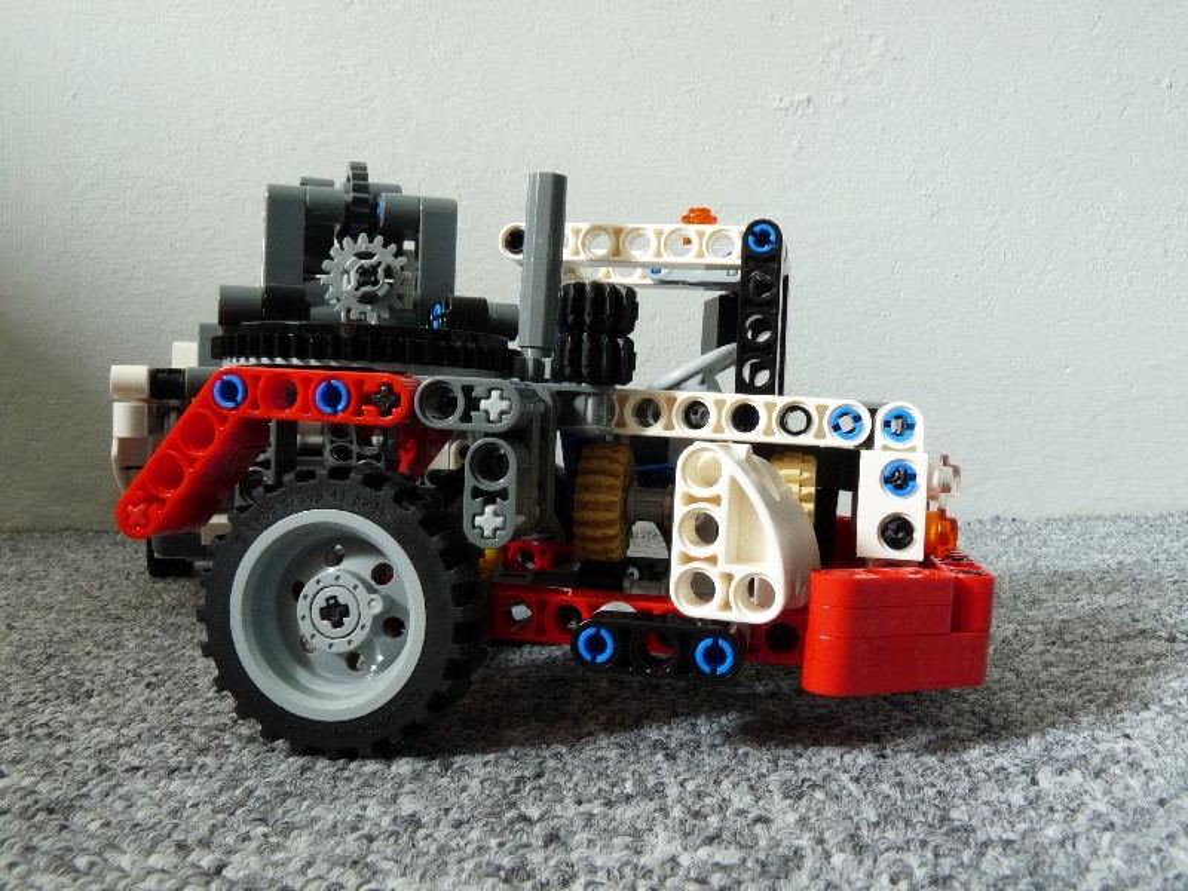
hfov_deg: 56.8
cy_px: 446
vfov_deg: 44.2
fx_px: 1098
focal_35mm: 32
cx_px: 594
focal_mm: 5.8
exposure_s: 1.3
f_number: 8
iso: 100
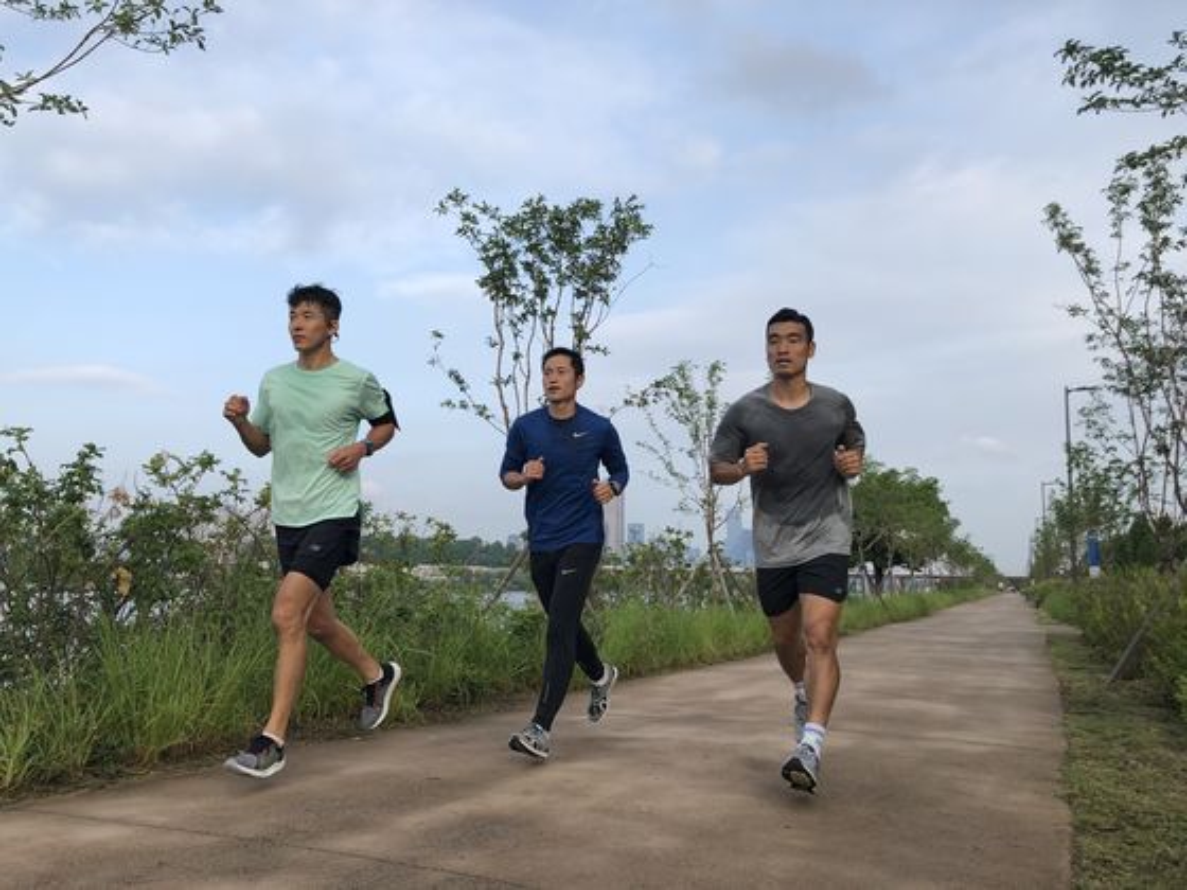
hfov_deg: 63.4
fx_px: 960
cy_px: 445
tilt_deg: +8.7
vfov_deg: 49.7
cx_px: 594
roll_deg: +0.0
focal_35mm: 28
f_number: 1.8
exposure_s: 1/558
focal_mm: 3.99
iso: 20
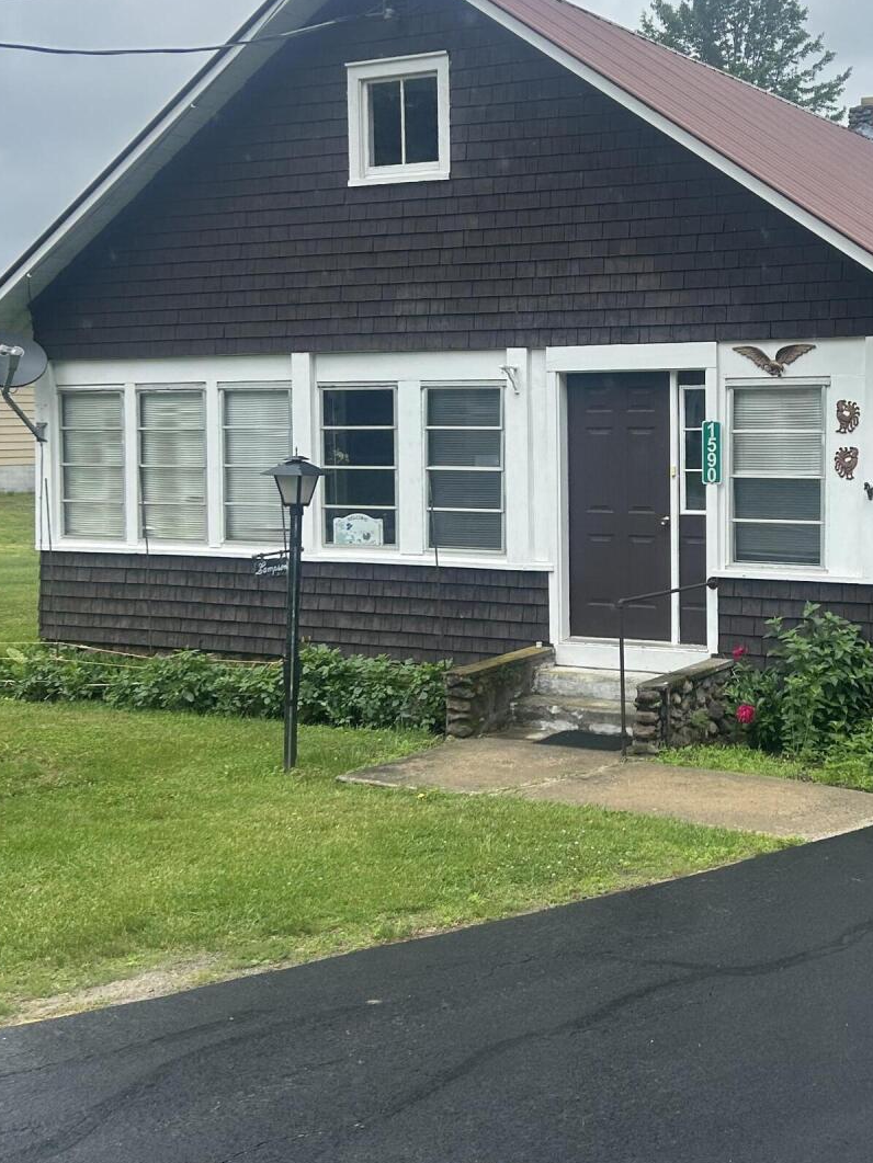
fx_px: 1647
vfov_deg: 38.9
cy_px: 522
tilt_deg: -2.9
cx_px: 705
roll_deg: +0.2
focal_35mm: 49
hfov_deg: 29.0
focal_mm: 5.7
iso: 50
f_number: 1.5
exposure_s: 1/1597
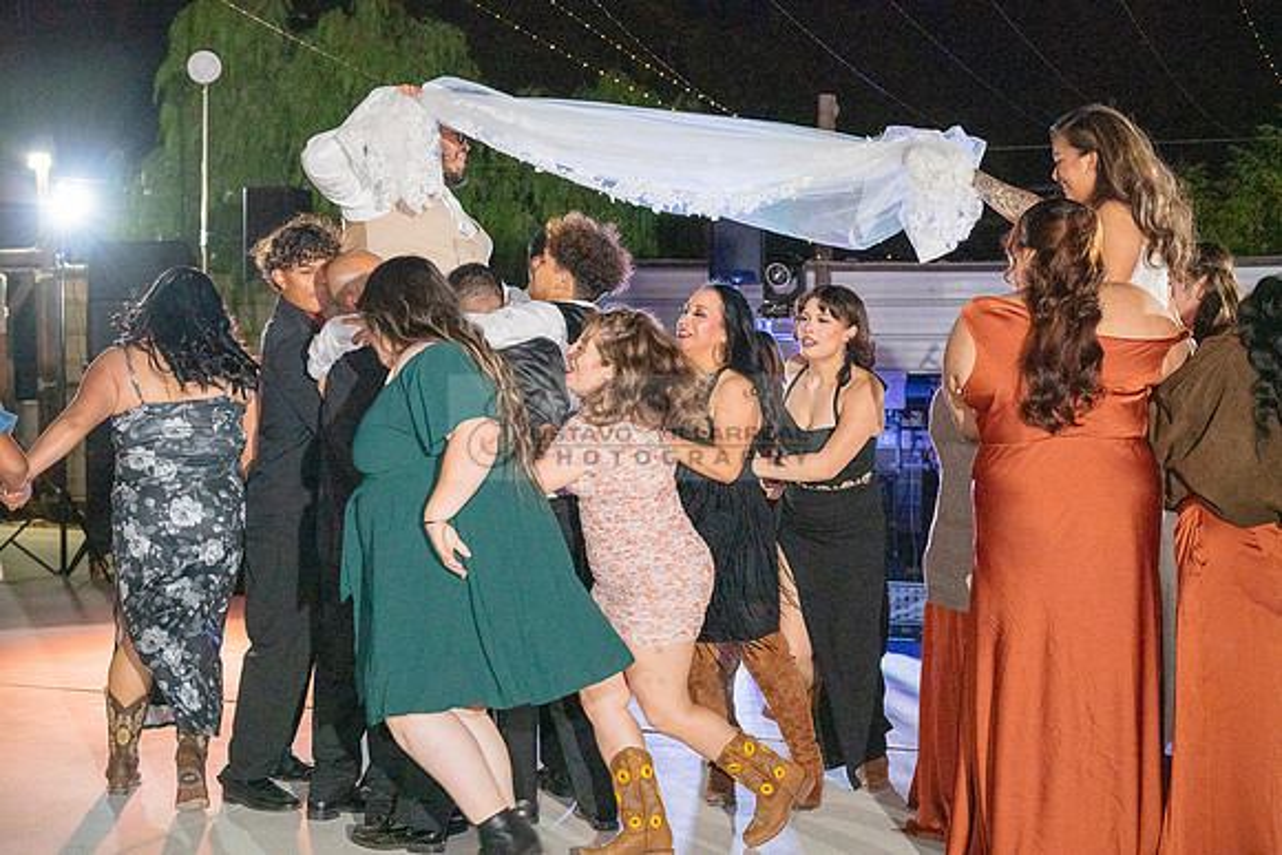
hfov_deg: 33.9
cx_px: 641
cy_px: 428
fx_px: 2101
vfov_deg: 23.0
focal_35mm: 59
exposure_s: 1/320
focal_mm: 59
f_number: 4
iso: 4000
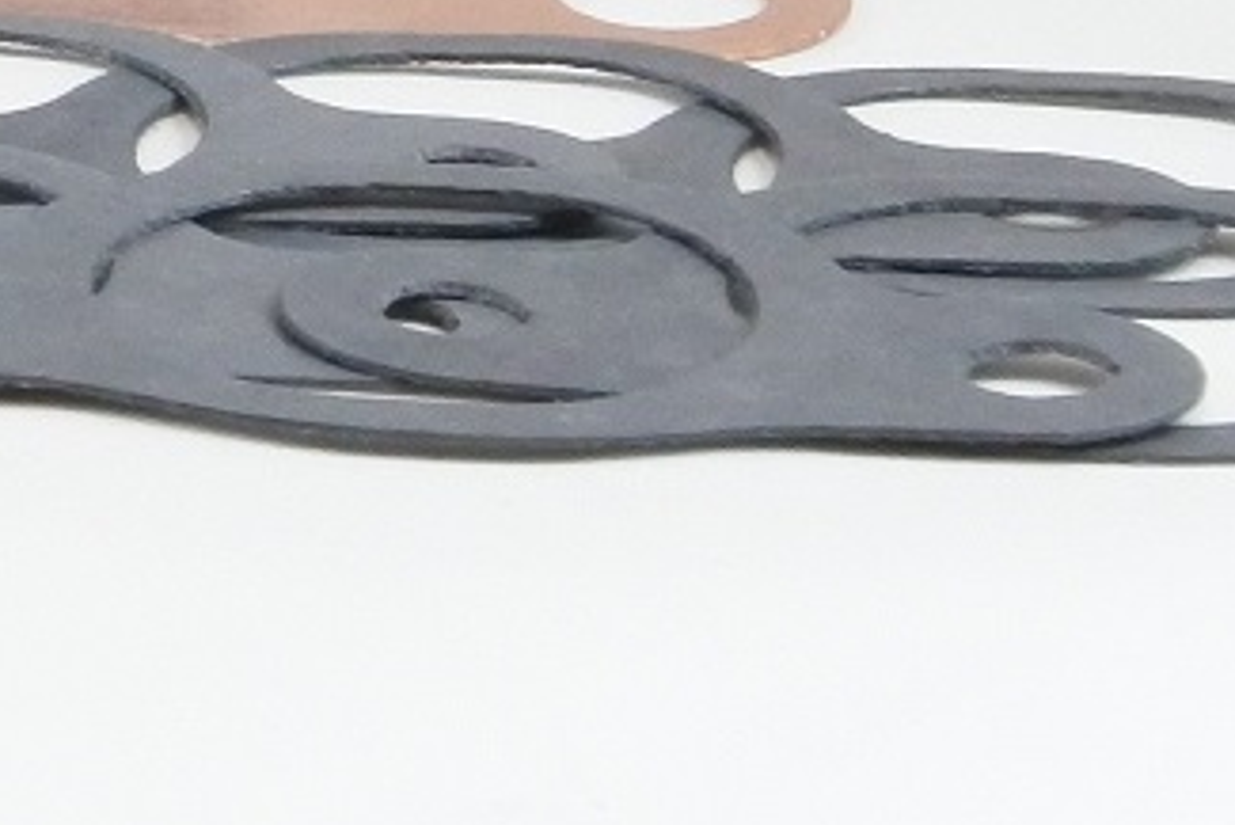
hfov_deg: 5.8
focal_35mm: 346
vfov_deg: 3.9
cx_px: -1273
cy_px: -1217
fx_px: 11874
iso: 800
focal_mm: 24.8
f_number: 5.3
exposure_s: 1/125
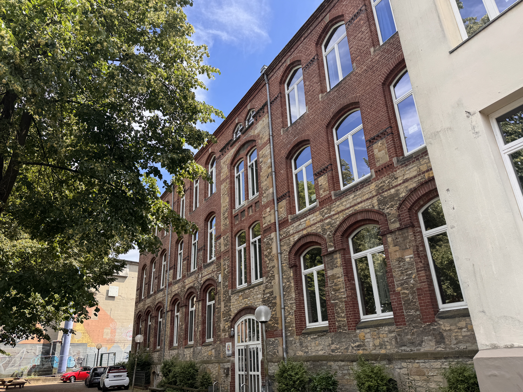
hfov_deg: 71.6
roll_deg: +2.5
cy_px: 196
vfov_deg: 56.8
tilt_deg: +23.6
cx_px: 262
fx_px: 363
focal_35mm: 24
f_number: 1.78
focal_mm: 6.76
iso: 80
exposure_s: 1/1560
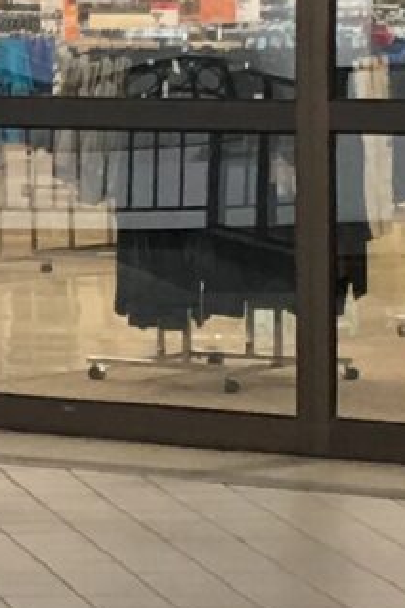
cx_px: -638
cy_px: 145
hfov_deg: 5.4
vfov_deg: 8.5
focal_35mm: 243
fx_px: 4100
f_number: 2.2
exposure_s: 1/15
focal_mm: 4.15
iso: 32
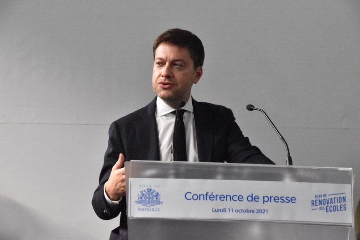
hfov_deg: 13.0
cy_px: 120
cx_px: 180
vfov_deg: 8.7
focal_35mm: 158
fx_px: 1575
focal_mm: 105
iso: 12800
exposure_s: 1/1600
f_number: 10
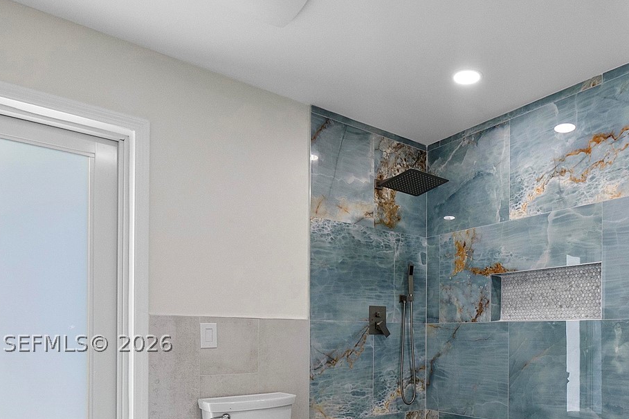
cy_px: 342
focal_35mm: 28
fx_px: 489
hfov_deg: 63.0
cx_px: 444
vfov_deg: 43.9
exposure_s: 1/160
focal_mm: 10
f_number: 8
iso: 250
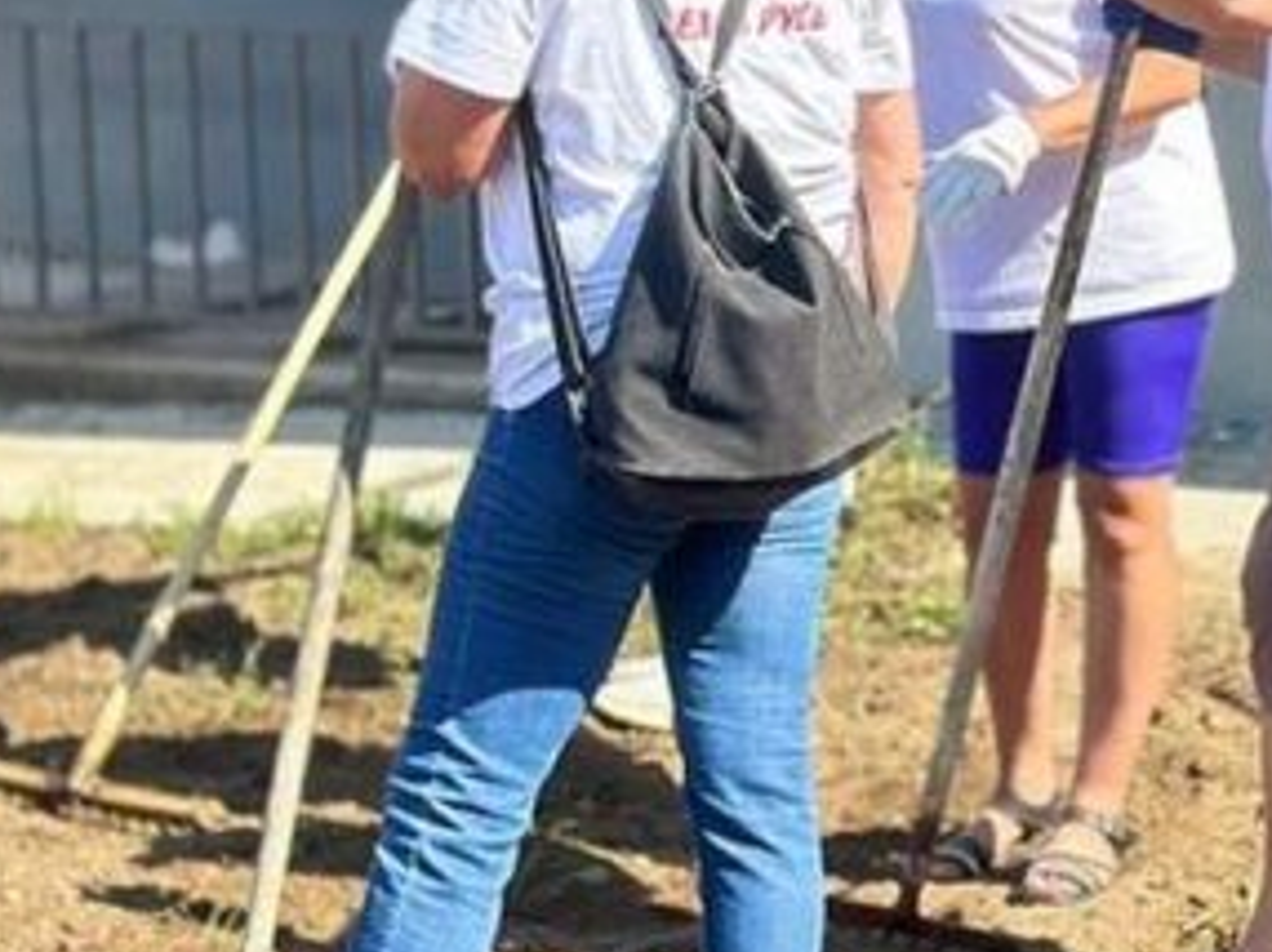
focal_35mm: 172
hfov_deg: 11.4
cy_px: 338
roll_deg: +0.9
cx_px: 1361
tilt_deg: -8.0
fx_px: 6315
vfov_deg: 8.6
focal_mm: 6.86
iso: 80
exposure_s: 1/1590
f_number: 1.78
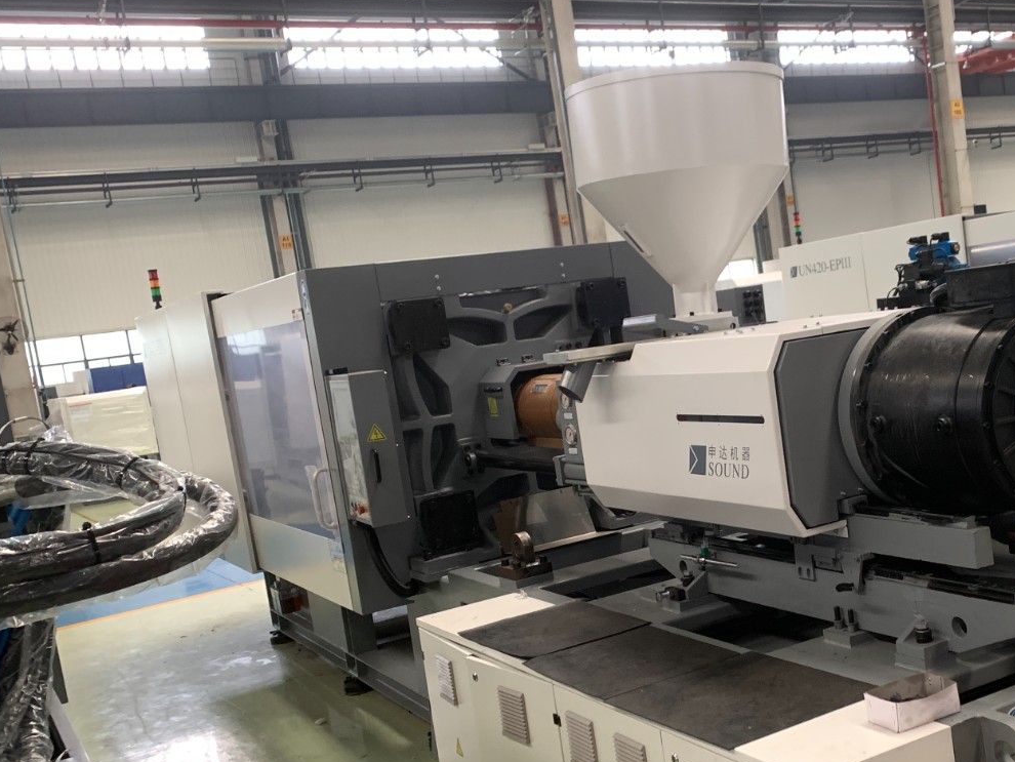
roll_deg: +7.1
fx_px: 1232
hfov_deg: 43.6
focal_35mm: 42
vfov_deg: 34.3
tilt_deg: -7.4
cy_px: 439
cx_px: 733
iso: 250
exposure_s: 1/60
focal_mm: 4.25
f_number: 1.8
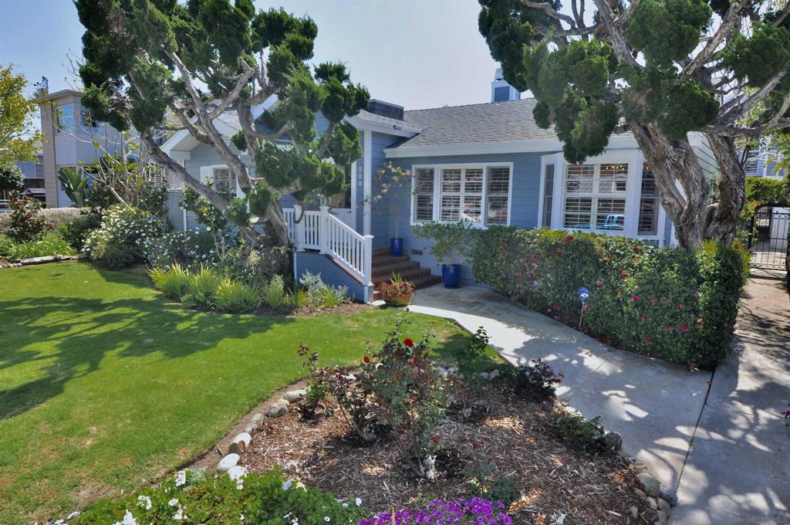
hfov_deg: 81.3
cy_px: 262
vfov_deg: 59.4
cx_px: 395
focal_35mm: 21
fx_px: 460
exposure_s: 1/160
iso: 200
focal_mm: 14
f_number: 6.3
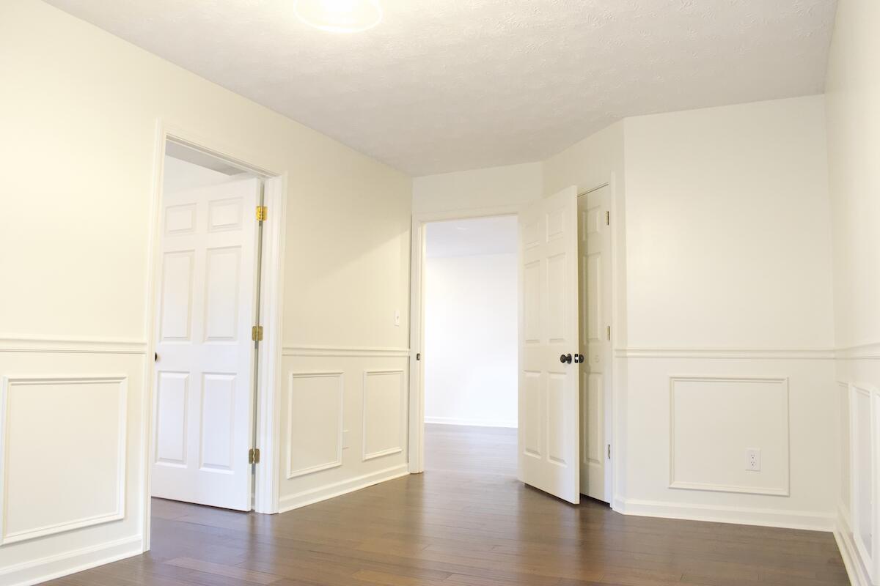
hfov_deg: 67.4
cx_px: 440
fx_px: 660
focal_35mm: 27
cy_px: 293
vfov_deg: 47.9
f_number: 7.1
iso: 7200
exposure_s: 1/30
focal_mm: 18
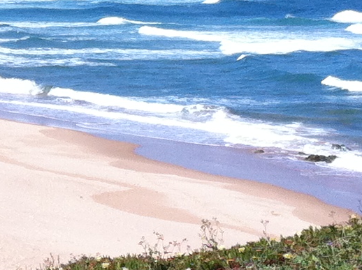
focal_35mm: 175
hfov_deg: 11.0
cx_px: -104
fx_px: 1828
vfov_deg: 8.5
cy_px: 89
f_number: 2.8
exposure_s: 1/1588
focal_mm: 3.85
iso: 80
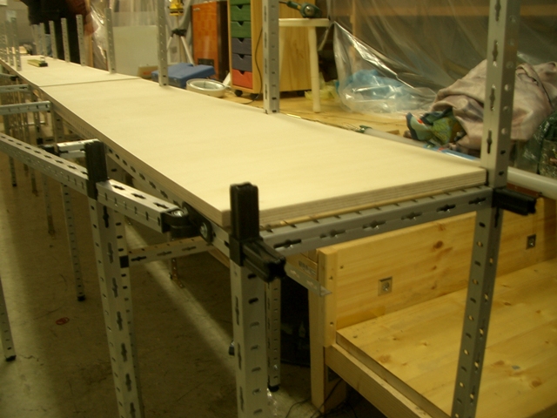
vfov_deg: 40.7
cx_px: 278
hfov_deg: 52.6
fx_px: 563
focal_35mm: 35
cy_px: 209
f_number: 2.6
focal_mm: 5.8
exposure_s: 1/6
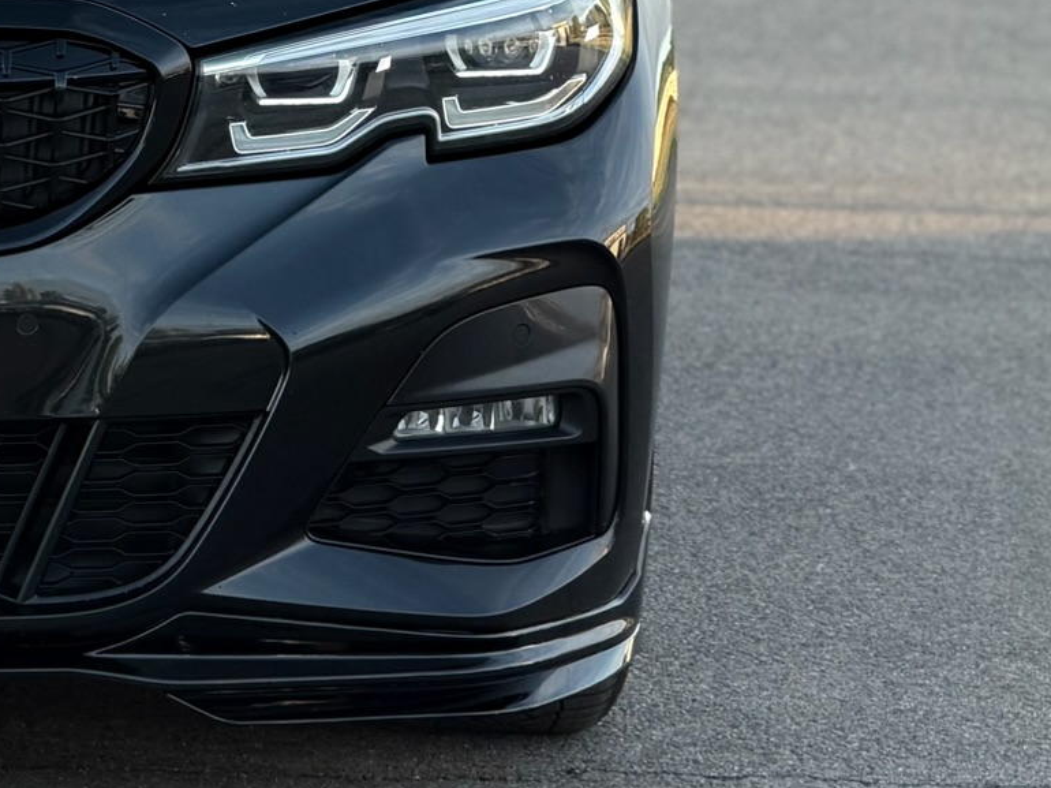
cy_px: -37
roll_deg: -0.3
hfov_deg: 7.4
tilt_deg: -7.4
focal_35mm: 266
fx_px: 8074
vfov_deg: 5.6
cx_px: -323
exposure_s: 1/121
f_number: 2.8
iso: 100
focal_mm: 16.89
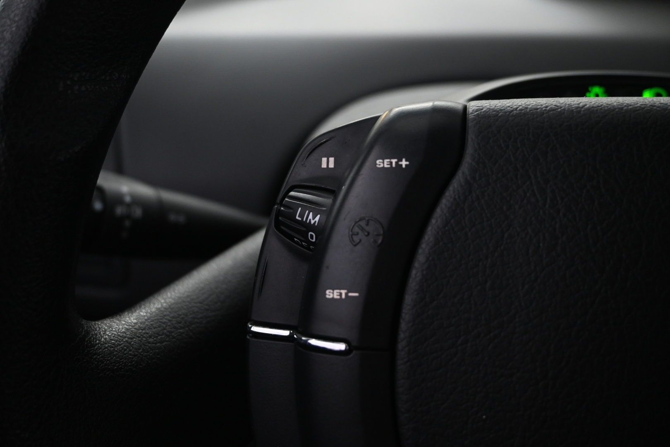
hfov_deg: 56.1
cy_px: 224
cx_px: 335
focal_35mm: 34
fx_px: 628
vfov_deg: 39.1
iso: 1600
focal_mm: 22.5
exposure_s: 1/25
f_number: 4
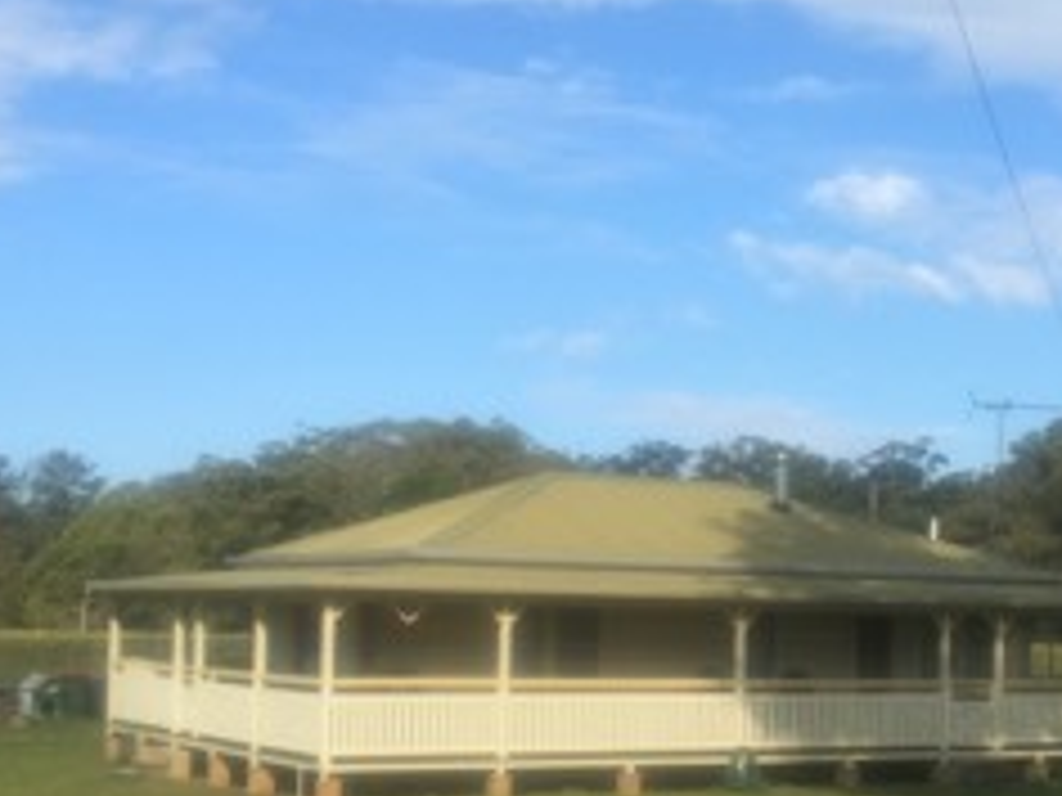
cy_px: 549
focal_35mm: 64
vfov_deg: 22.8
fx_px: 1963
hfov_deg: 30.1
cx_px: 688
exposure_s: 1/1582
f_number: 2.2
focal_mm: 4.15
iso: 32
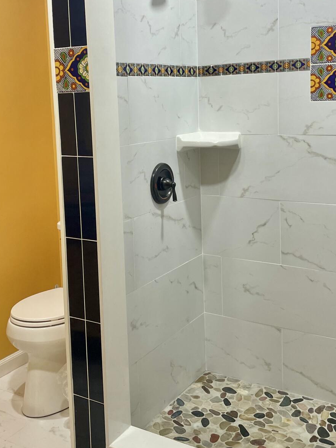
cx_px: 158
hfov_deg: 32.9
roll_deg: +2.7
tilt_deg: -7.0
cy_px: 168
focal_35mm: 44
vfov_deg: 42.6
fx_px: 570
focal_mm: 4.2
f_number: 1.6
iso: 125
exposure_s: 1/120
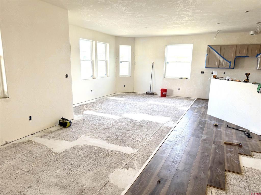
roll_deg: -1.5
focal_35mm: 24
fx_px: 181
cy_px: 98
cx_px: 130
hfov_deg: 71.6
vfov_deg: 56.8
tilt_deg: -11.4
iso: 125
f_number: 1.78
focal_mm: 6.76
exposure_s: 1/206
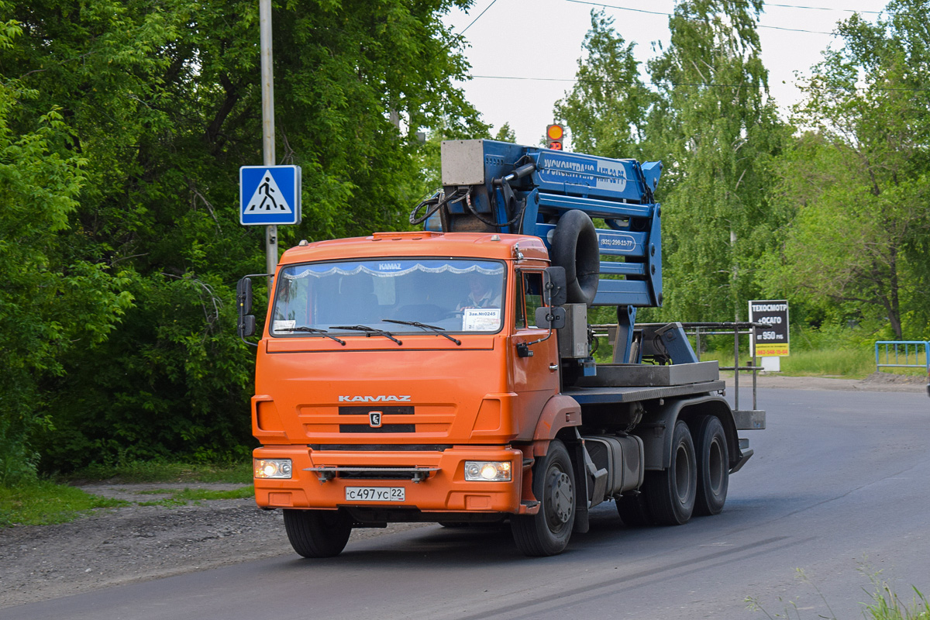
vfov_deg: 16.6
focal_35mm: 82
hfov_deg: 24.6
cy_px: 310
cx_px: 465
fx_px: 2131
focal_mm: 55
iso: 400
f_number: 8
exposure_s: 1/250
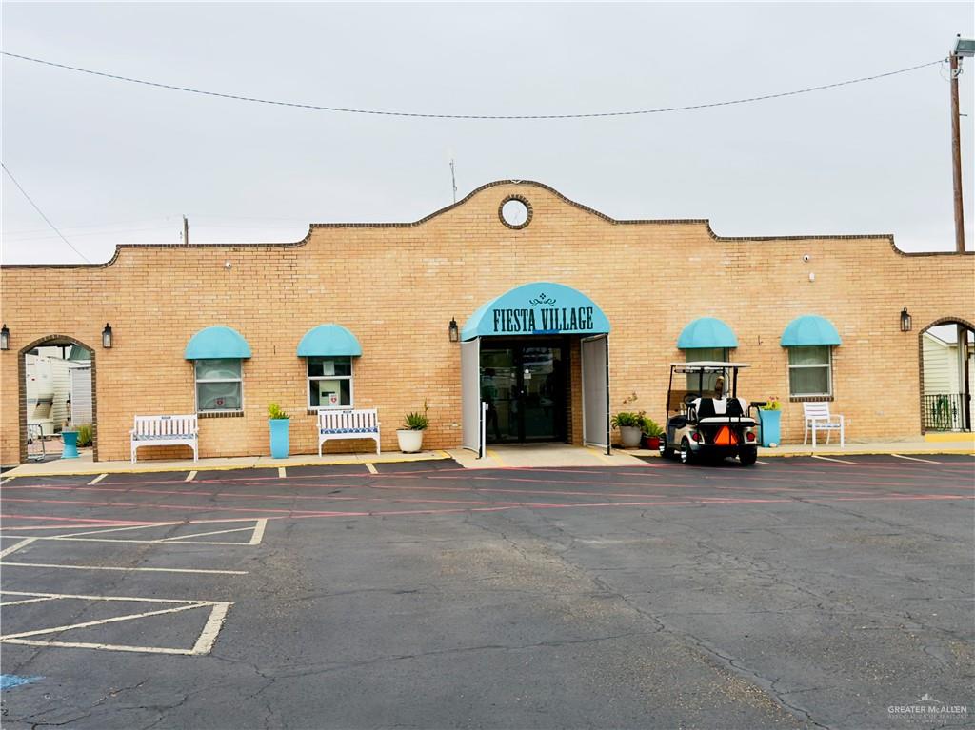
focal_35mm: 45
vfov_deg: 32.2
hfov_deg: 42.1
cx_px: 488
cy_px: 365
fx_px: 1267
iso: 64
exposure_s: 1/736
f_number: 1.78
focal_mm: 6.76
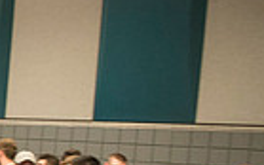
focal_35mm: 102
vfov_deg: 12.4
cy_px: 223
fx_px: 734
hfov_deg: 16.2
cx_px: -251
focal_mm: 24
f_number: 3.2
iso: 2500
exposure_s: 1/200
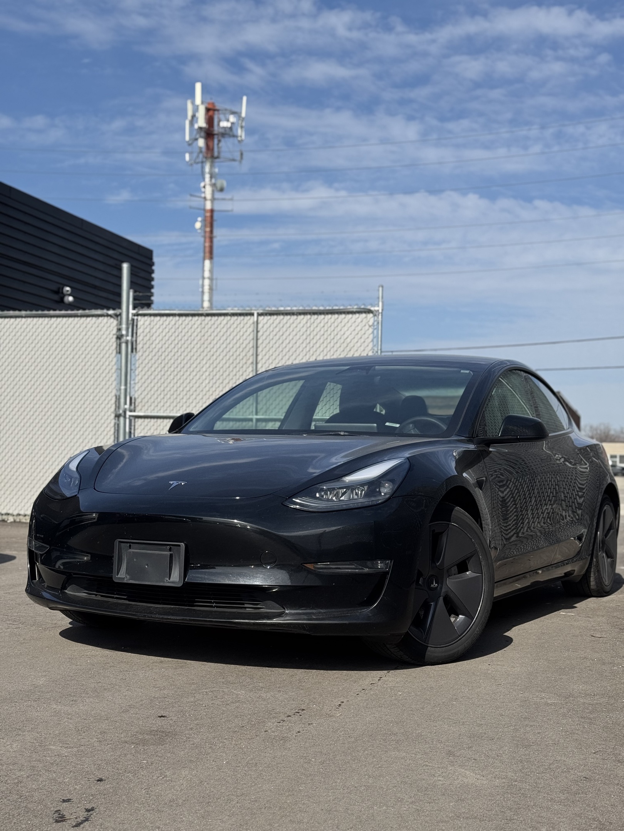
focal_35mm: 48
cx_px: 312
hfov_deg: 30.3
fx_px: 1154
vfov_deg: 39.7
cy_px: 416
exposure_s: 1/5376
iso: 64
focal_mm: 6.76
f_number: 1.78
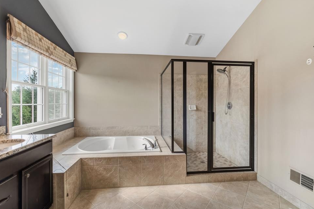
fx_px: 139
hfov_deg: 96.8
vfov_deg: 73.7
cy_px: 105
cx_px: 154
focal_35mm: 16
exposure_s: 1/8
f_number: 8
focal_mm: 10
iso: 1250
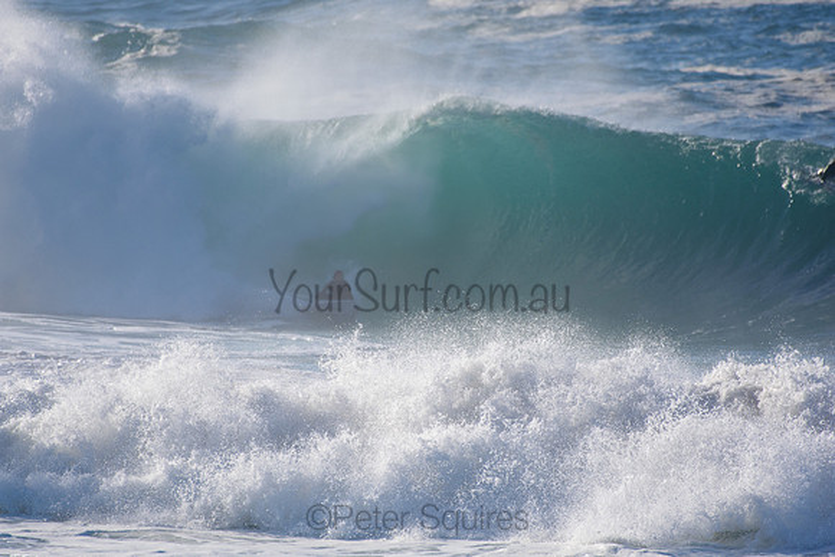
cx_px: 418
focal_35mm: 750
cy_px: 278
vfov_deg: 1.8
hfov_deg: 2.7
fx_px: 17399
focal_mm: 500
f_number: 5.6
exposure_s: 1/2000
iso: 280
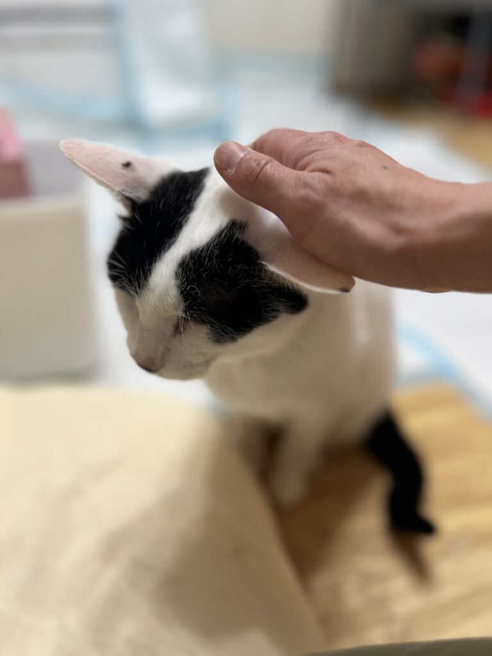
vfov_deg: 67.3
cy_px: 328
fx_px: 493
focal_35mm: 26
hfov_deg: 53.1
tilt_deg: -33.4
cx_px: 246
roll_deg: -3.6
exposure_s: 1/60
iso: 125
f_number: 1.5
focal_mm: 5.7
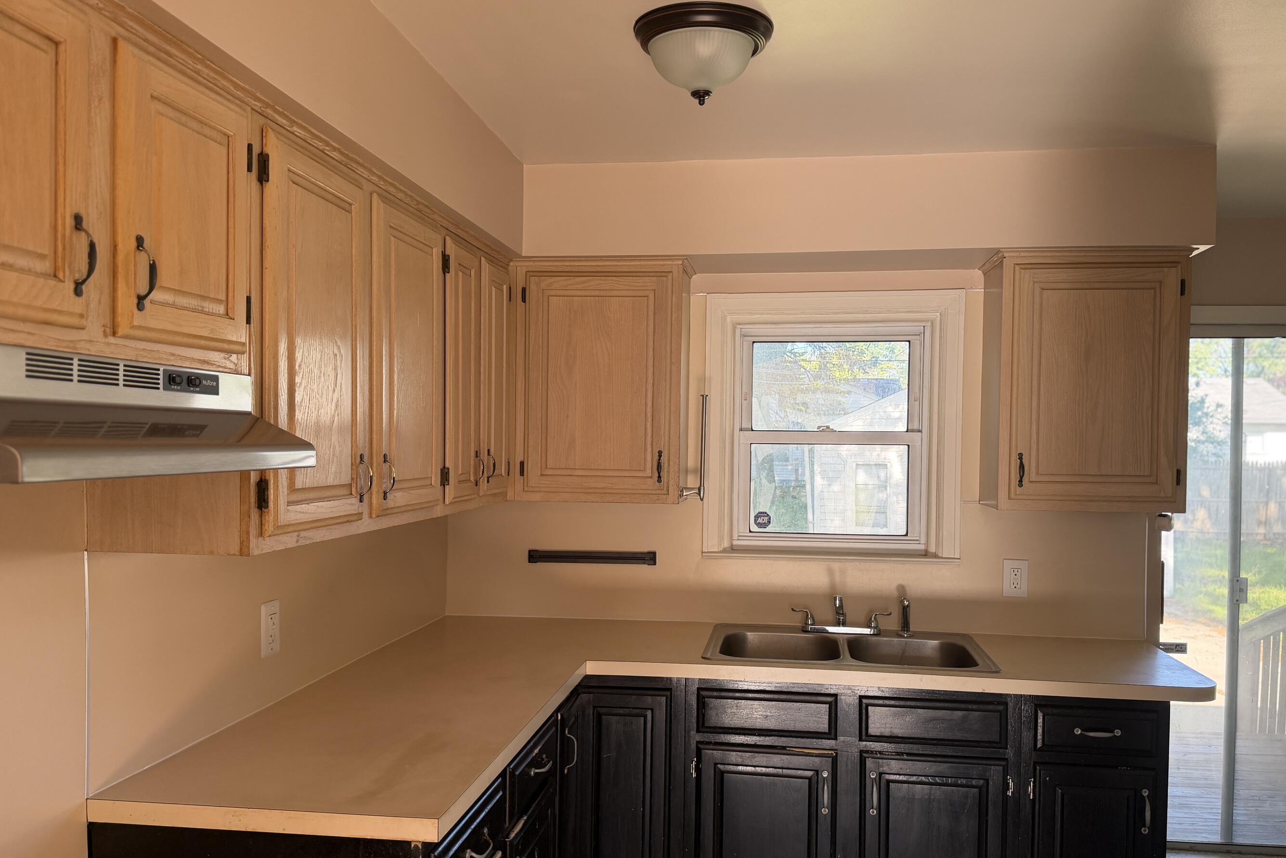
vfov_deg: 46.4
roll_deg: -0.3
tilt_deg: -1.9
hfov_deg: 65.5
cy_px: 464
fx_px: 1000
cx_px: 664
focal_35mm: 28
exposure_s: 1/208
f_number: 1.78
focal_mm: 6.76
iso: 160
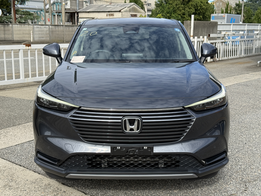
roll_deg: -0.6
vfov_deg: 30.3
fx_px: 362
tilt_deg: -10.5
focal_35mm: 48
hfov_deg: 39.7
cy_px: 98
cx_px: 130
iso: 64
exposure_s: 1/2033
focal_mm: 6.76
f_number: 1.78
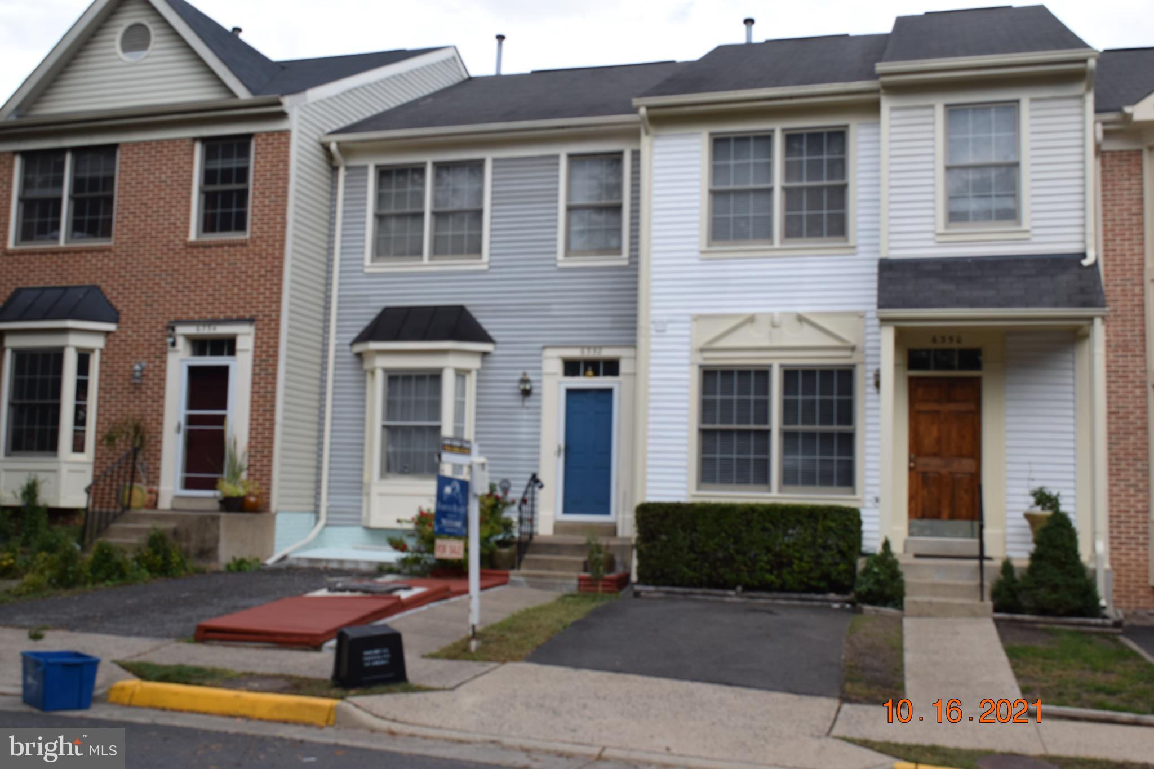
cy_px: 384
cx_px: 577
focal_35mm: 38
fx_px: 1202
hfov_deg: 51.3
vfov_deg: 35.5
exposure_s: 1/250
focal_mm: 25
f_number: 8
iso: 200
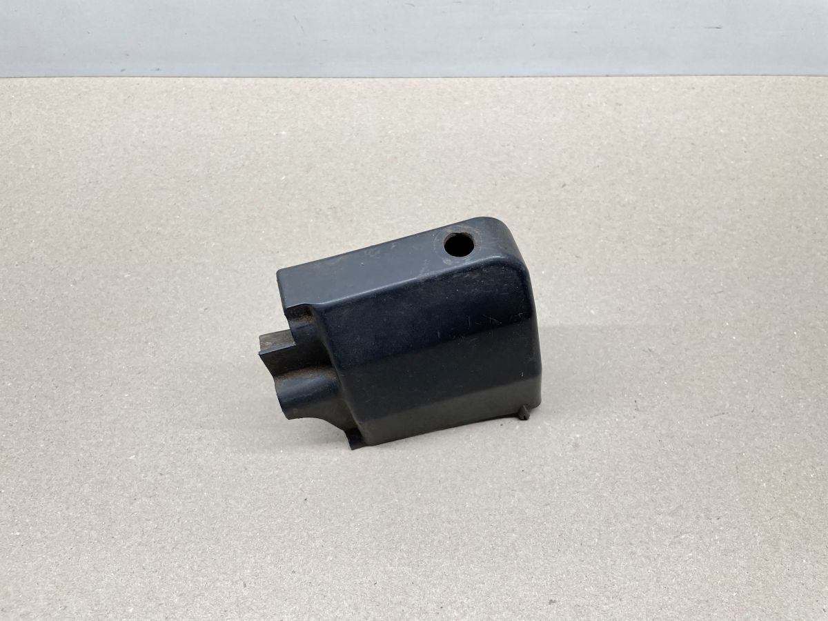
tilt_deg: -60.0
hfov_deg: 67.3
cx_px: 414
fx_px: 622
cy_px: 310
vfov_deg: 53.1
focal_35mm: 26
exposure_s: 1/100
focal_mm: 4.2
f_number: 1.6
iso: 80
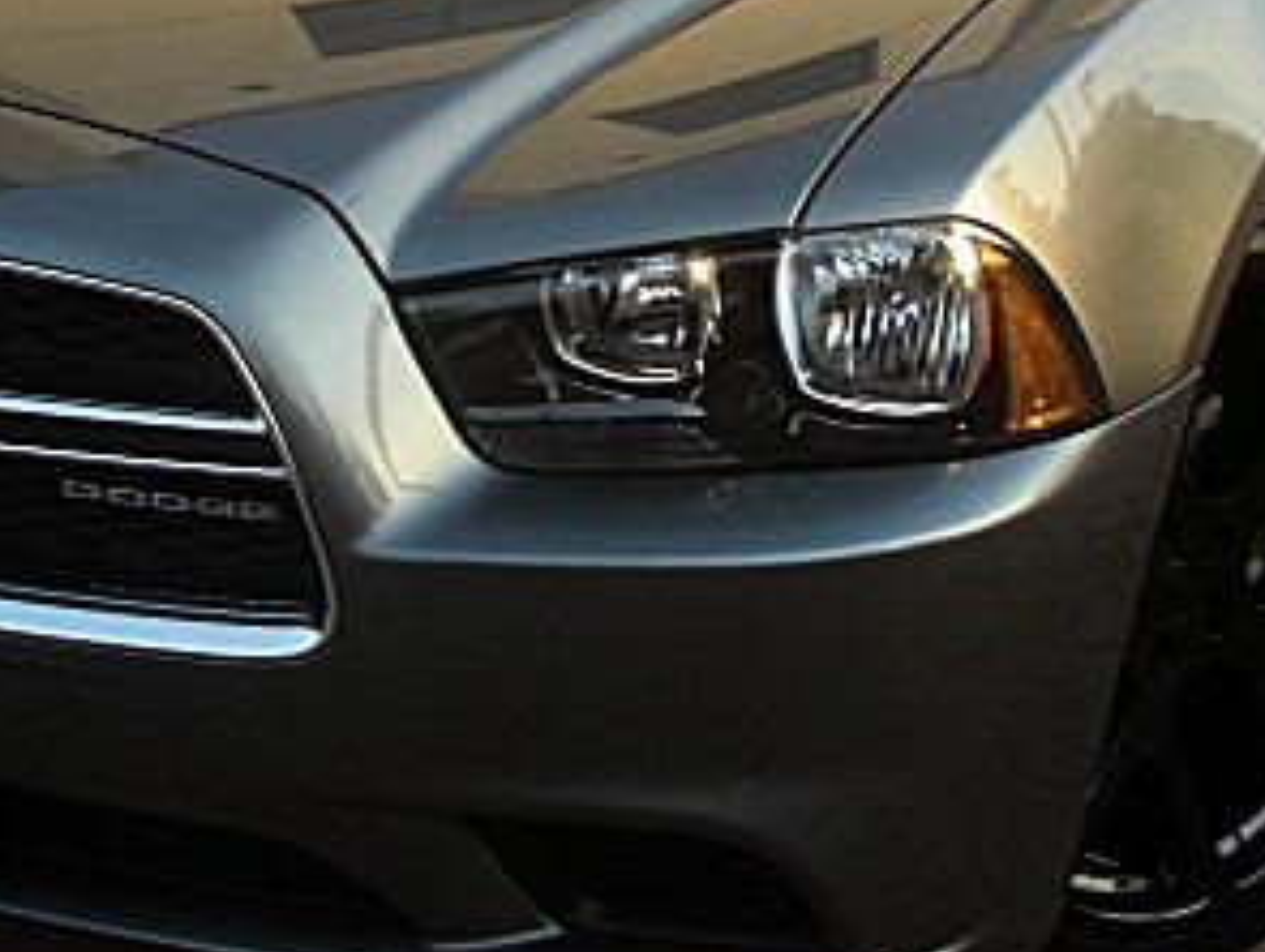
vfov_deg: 18.8
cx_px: 536
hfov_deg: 25.0
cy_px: 189
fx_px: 2854
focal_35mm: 78
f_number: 2.8
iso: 50
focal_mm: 6.3
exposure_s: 1/125
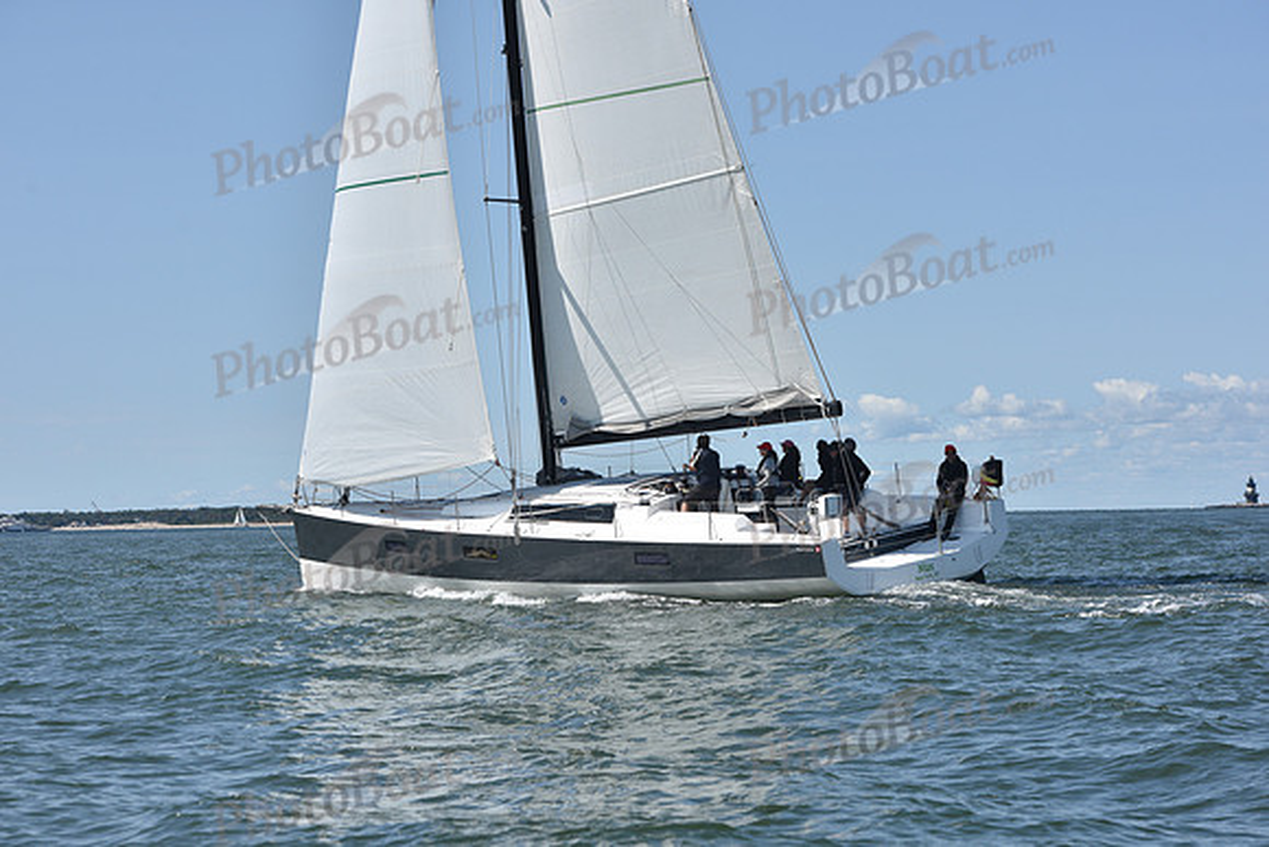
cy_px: 424
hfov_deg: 22.6
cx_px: 634
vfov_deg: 15.2
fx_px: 3173
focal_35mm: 90
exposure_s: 1/1250
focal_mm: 90
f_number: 9
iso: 250
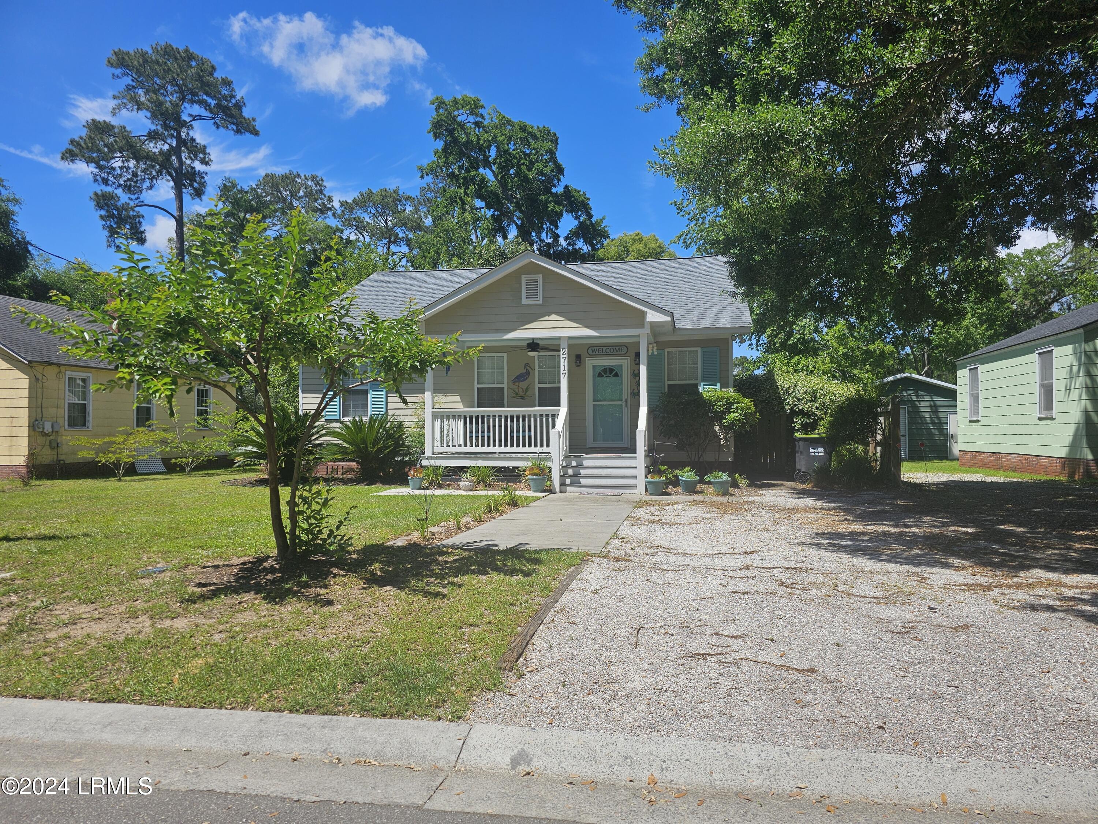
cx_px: 549
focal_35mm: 23
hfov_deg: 73.9
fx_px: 730
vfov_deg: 58.9
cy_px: 412
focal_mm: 6.3
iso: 10
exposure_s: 1/1002
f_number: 1.7
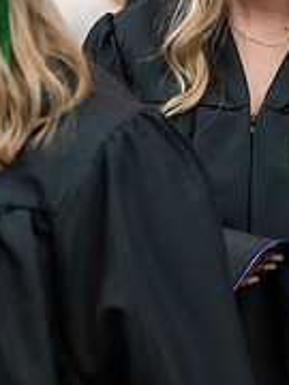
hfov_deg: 5.4
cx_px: 289
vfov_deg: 7.2
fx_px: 3039
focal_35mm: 273
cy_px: 67
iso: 1600
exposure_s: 1/200
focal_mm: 88
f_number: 3.2
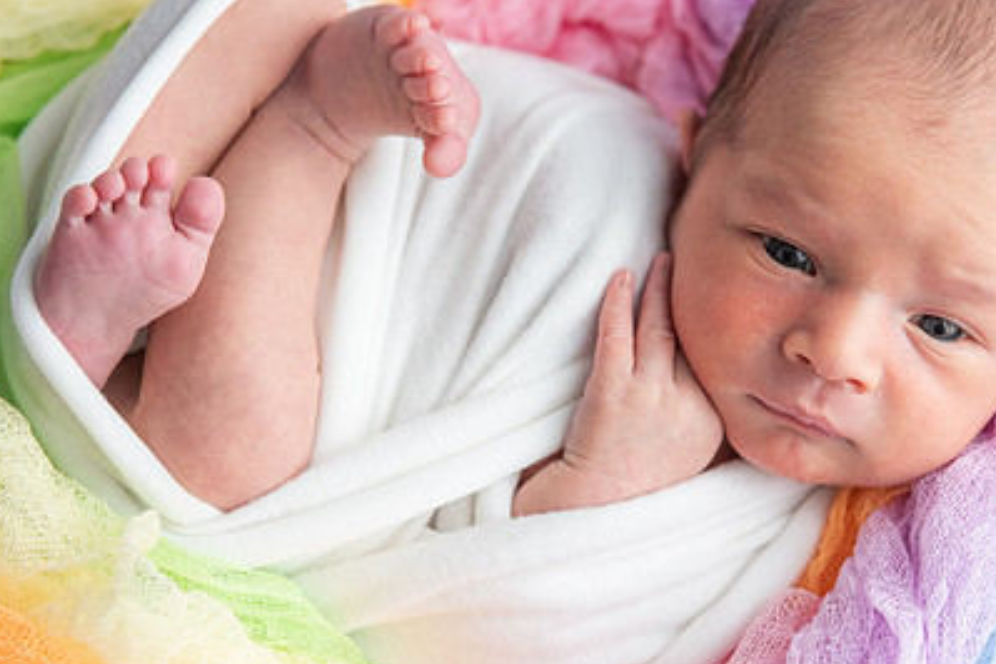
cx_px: 671
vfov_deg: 14.2
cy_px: 361
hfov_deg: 21.2
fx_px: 2656
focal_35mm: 96
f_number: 3.5
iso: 250
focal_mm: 66
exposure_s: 1/160
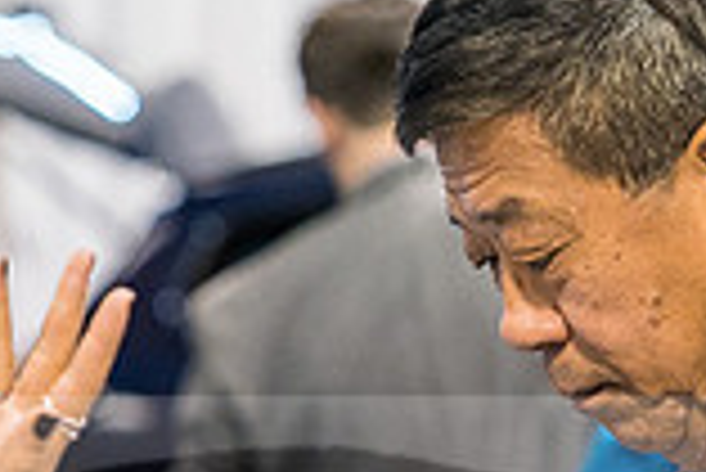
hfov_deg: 6.5
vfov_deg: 4.3
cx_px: 162
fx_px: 6242
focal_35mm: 318
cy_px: 596
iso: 3200
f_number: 3.5
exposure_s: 1/160
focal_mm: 86
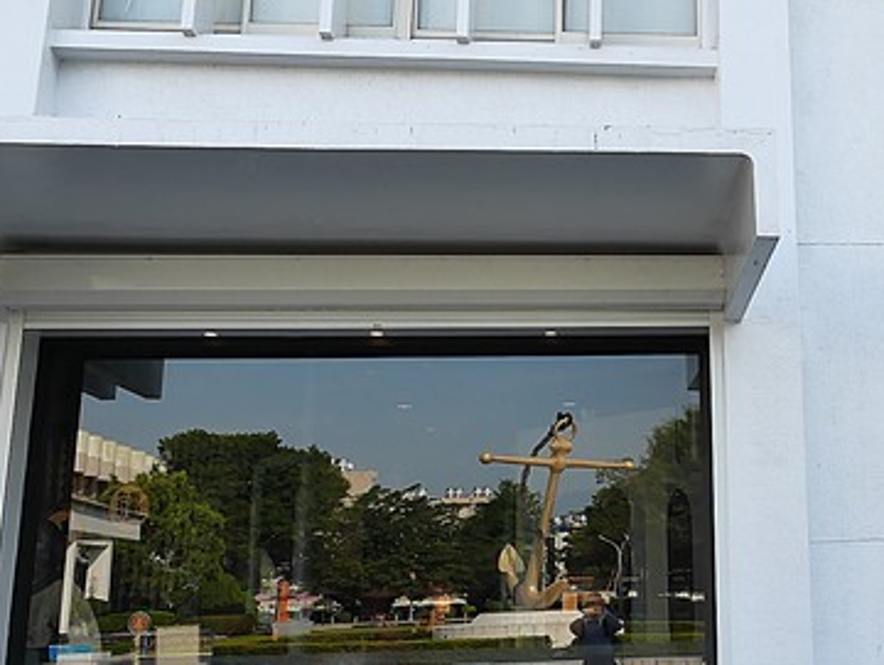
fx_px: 1227
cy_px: 264
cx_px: 810
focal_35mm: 48
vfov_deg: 30.2
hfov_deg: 36.9
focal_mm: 12
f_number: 6.3
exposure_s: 1/200
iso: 125
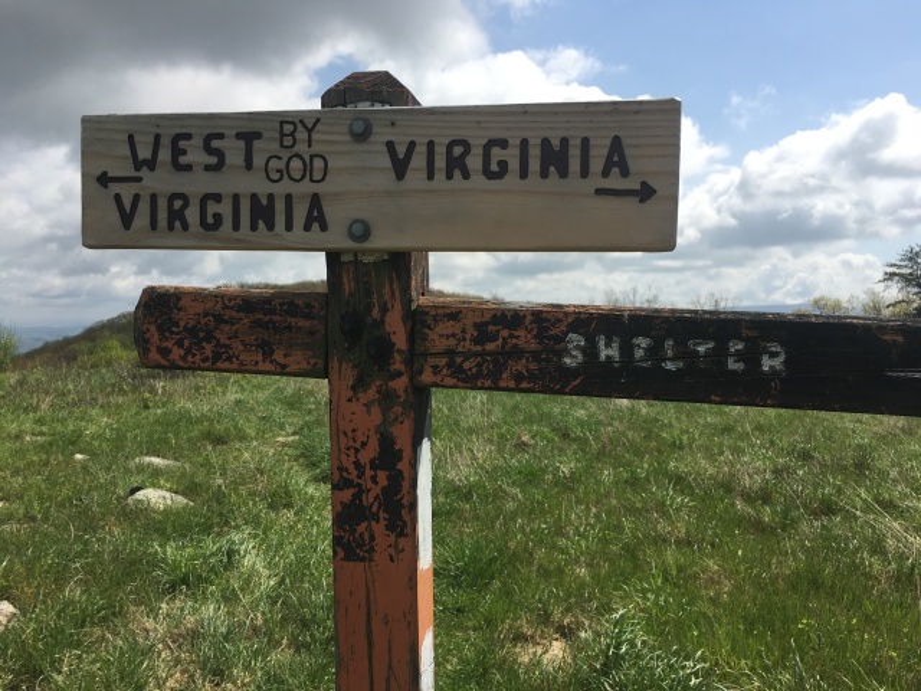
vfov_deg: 48.2
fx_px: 772
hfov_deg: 61.7
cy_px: 346
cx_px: 460
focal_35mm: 29
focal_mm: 4.15
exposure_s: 1/1972
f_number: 2.2
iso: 25
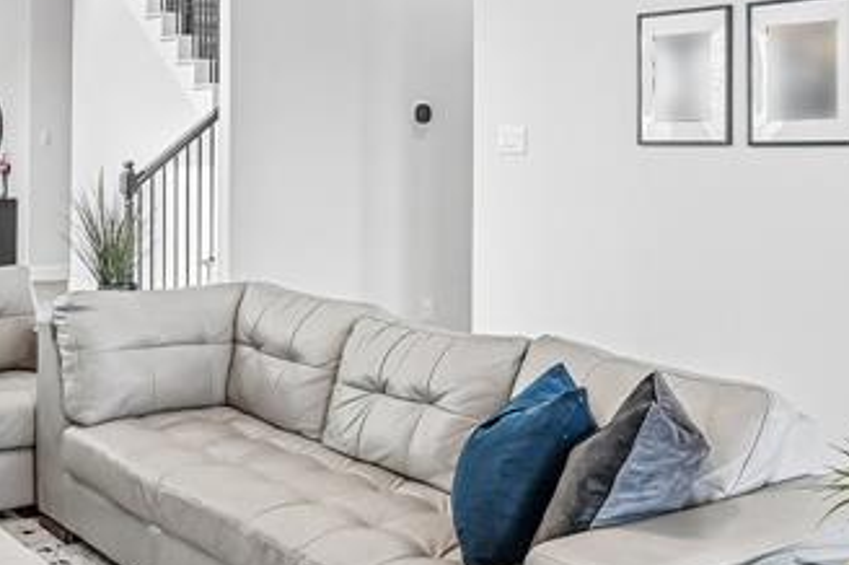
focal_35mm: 50
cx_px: 243
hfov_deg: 38.9
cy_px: 137
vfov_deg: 26.6
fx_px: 1178
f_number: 8
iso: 400
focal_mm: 16
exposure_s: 1/20
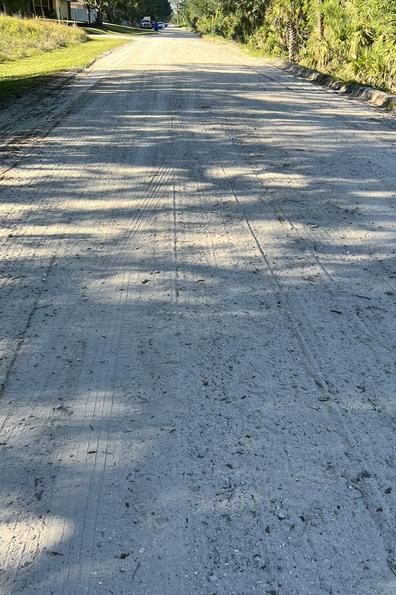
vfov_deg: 51.5
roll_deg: -2.9
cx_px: 254
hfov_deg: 35.7
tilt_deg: -28.9
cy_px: 362
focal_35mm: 37
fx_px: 611
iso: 50
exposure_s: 1/683
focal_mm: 5.7
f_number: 1.5
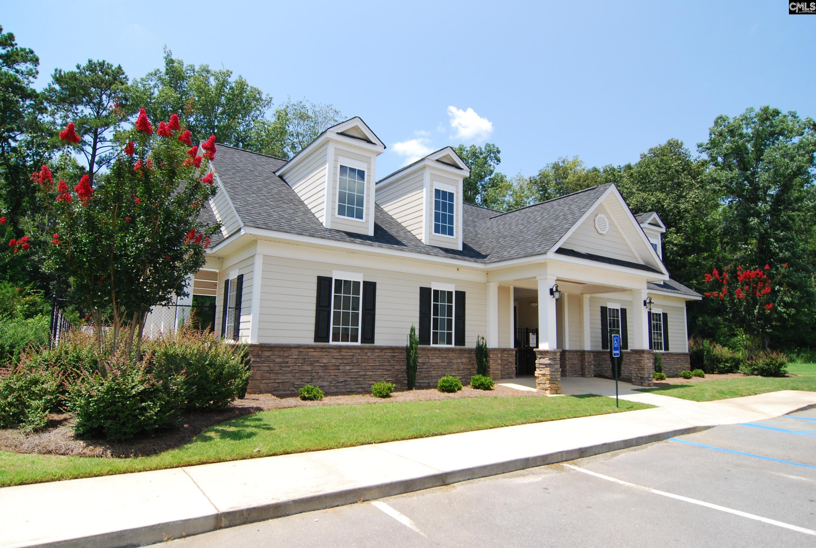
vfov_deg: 59.7
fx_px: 477
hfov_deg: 81.1
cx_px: 408
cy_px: 274
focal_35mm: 21
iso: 400
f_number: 4.5
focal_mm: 14
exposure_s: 1/2000
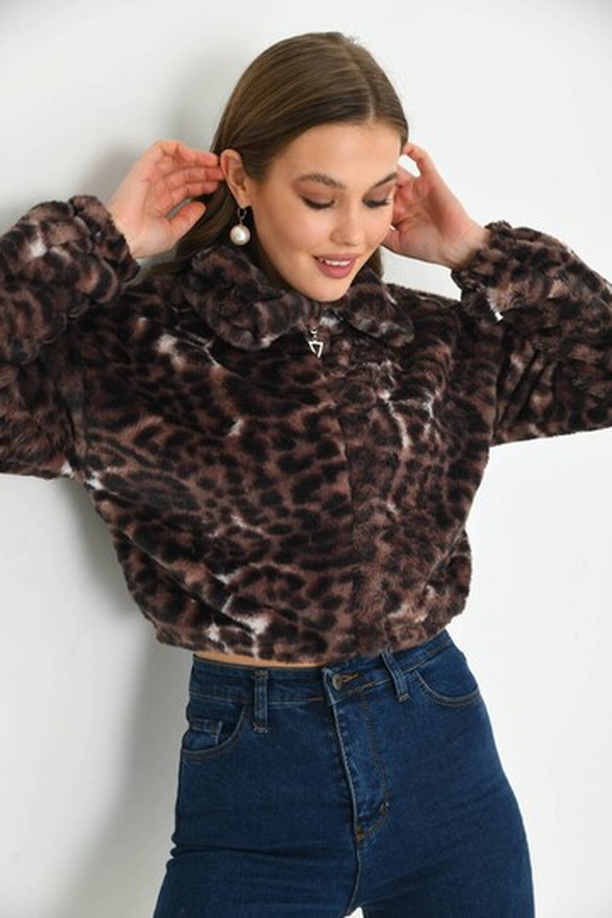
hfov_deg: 24.6
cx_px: 306
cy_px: 459
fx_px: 1402
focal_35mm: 55
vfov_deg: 36.2
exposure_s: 1/125
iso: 160
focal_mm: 55
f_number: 5.6
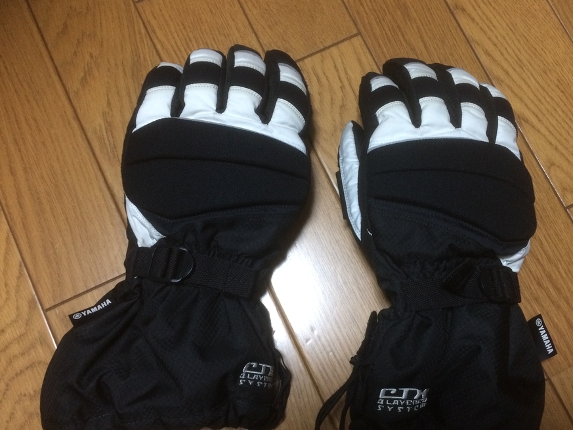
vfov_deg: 41.8
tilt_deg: -78.3
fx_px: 563
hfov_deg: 53.7
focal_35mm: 34
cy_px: 237
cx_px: 333
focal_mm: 4.15
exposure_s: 1/17
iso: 320
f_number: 2.2
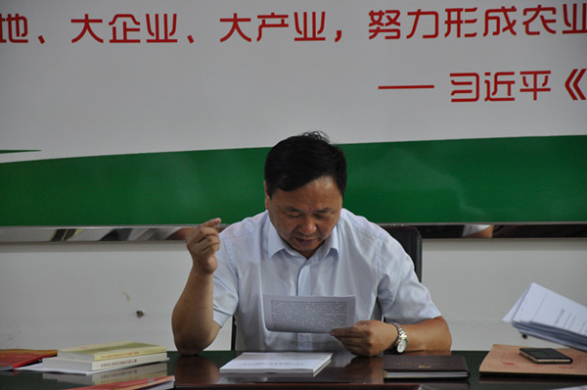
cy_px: 195
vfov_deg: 8.7
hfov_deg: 13.1
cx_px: 294
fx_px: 2564
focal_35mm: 158
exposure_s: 1/100
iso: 1600
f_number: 5.6
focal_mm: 105
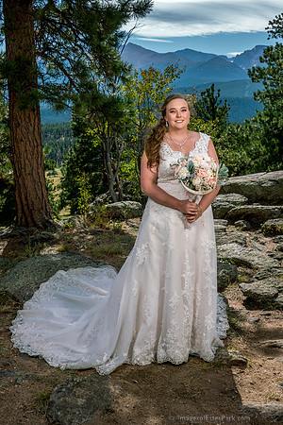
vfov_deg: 49.6
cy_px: 212
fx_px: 460
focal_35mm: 39
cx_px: 142
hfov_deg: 34.2
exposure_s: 1/2000
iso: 250
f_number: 6.3
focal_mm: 26
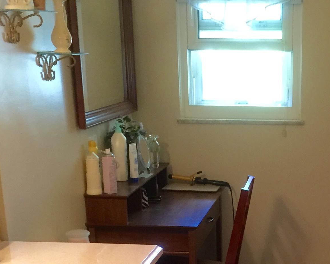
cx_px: 282
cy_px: 290
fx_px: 713
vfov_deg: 20.1
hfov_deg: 25.4
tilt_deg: -18.9
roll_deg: -1.4
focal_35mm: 73
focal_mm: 4.15
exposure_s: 1/30
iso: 125
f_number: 2.2
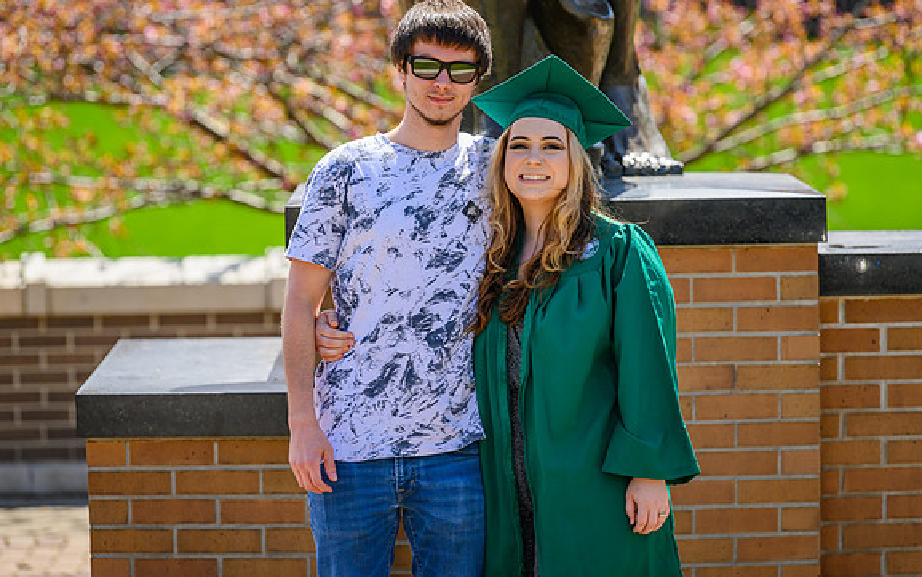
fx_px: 5680
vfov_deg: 5.8
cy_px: 240
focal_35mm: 226
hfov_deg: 9.3
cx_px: 462
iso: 400
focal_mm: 200
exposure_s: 1/2500
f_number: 4
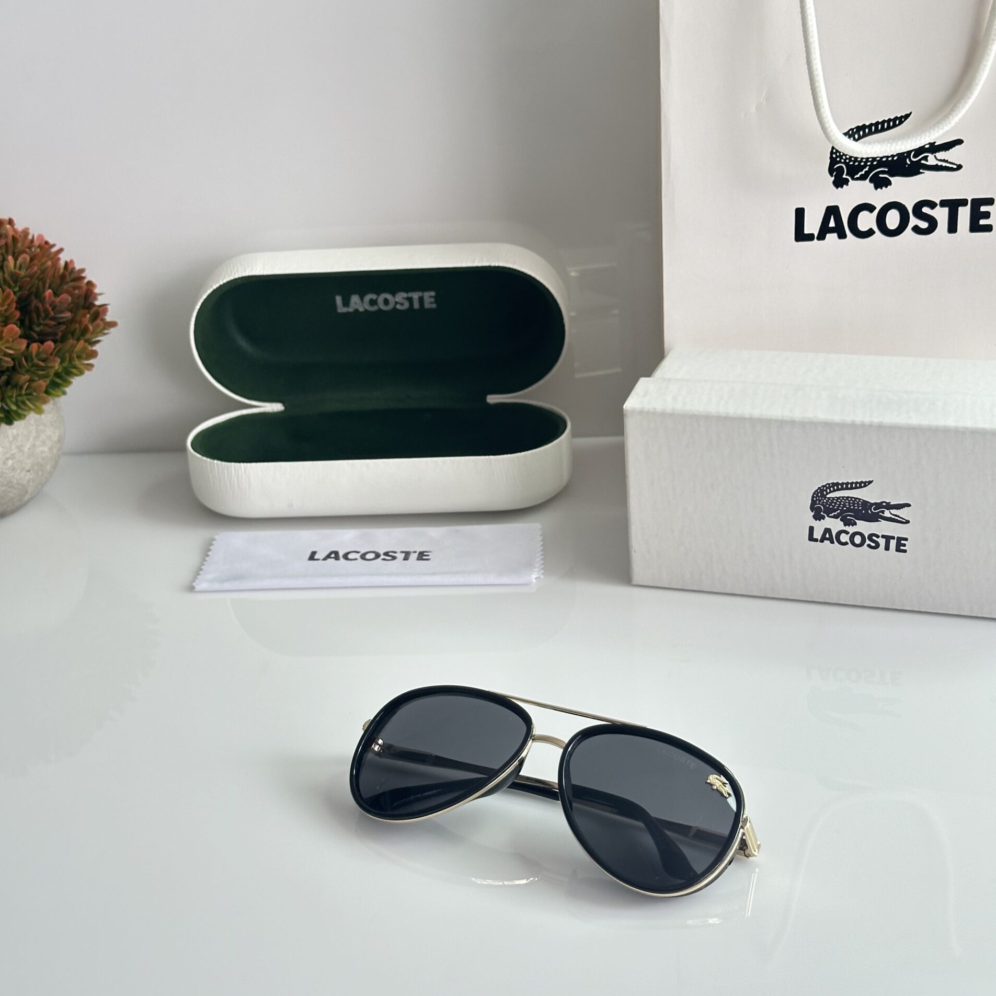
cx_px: 497
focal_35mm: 57
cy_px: 566
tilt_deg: -27.2
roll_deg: +3.5
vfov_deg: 30.0
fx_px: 1856
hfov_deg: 30.0
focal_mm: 6.86
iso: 100
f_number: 1.78
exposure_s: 1/60
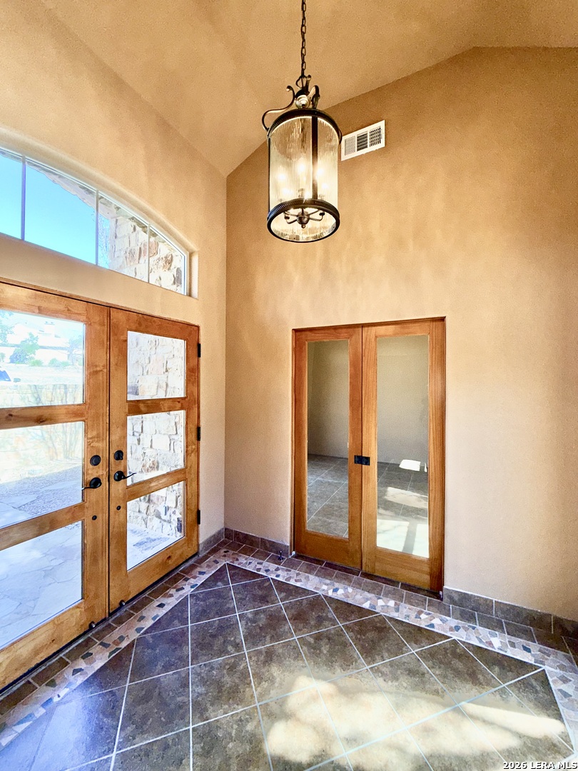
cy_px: 386
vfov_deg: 102.1
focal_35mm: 14
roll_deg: -0.2
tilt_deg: -0.5
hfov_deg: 85.7
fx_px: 312
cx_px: 289
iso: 25
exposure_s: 1/120
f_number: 2.2
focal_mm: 2.22
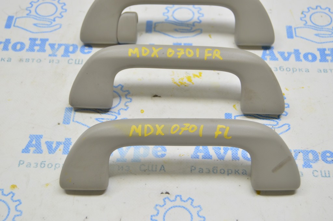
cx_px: 166
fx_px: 555
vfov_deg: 22.6
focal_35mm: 60
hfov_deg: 33.4
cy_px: 110
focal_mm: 40
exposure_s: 1/20
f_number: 5.6
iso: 400
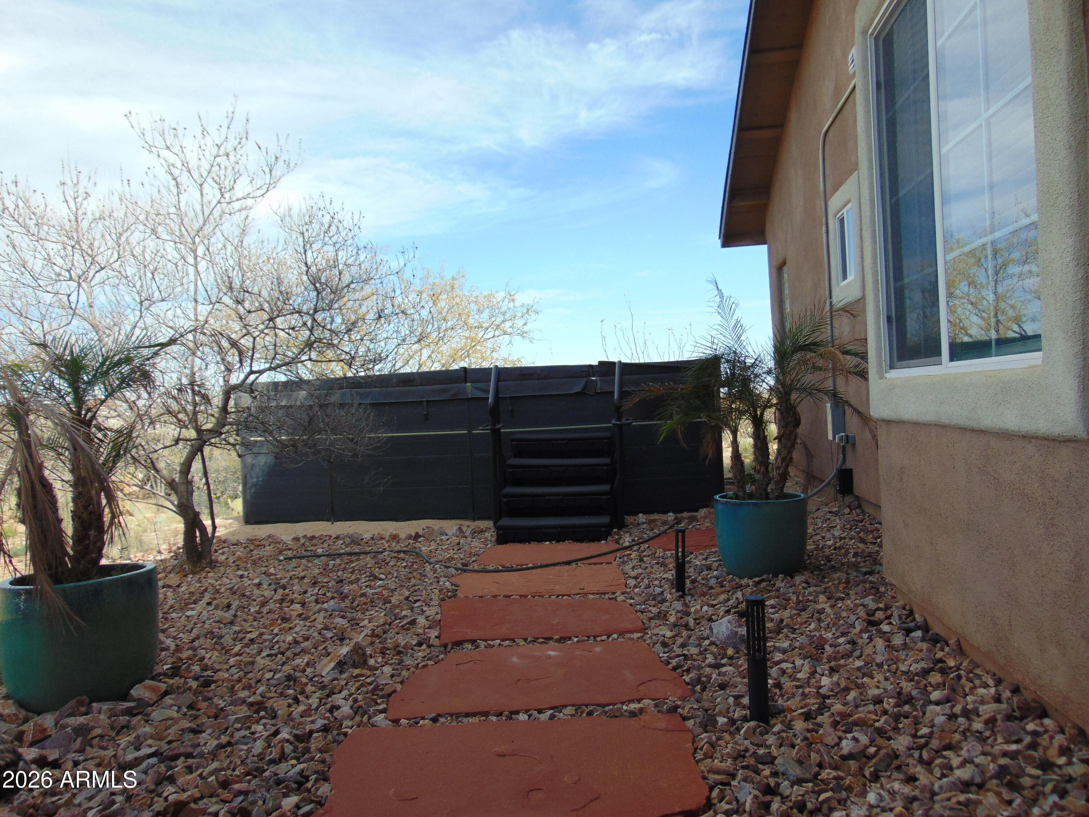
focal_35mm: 25
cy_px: 408
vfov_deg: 54.9
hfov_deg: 69.4
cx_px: 544
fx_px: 786
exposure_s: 1/800
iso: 80
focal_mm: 4.5
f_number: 3
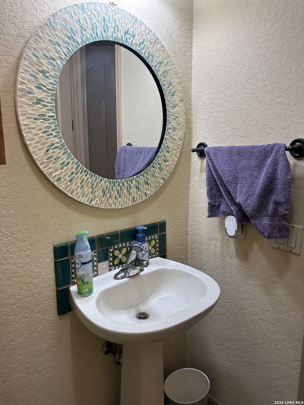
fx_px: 281
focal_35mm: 24
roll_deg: +0.4
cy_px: 202
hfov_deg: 56.8
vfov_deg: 71.6
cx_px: 152
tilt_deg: -8.7
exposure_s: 1/120
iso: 160
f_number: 1.78
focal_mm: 6.86
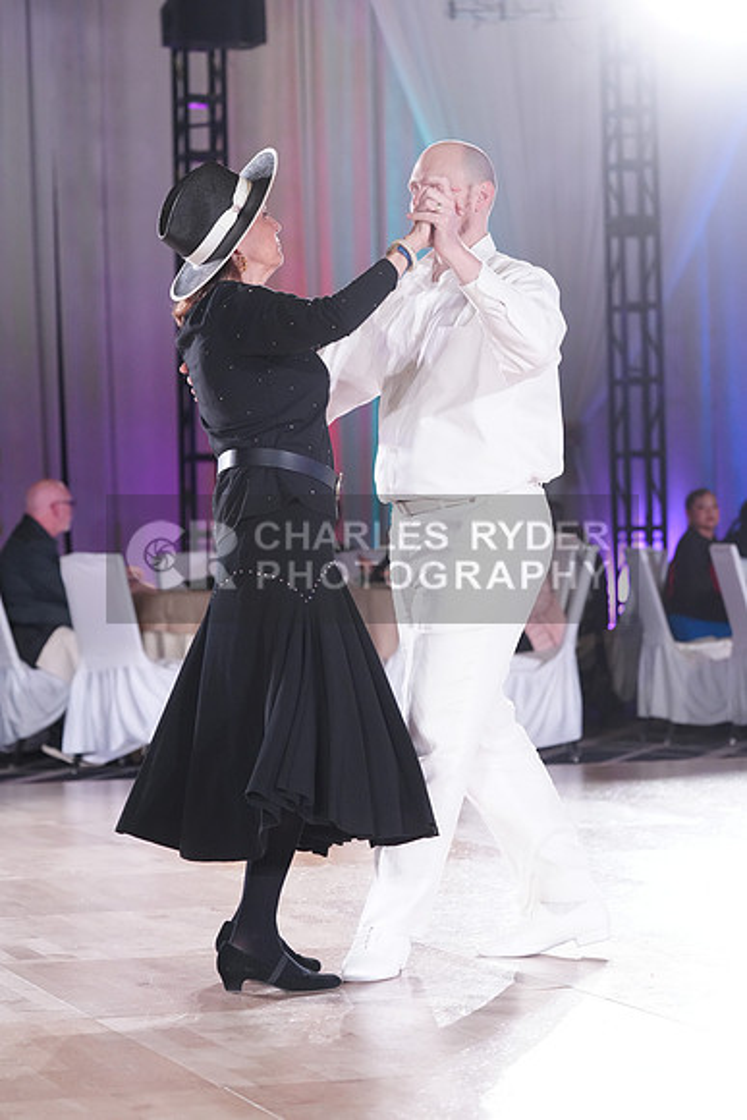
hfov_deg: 13.8
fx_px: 3079
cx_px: 374
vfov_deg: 20.6
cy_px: 560
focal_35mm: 99
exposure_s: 1/400
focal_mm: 99
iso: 3200
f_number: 4
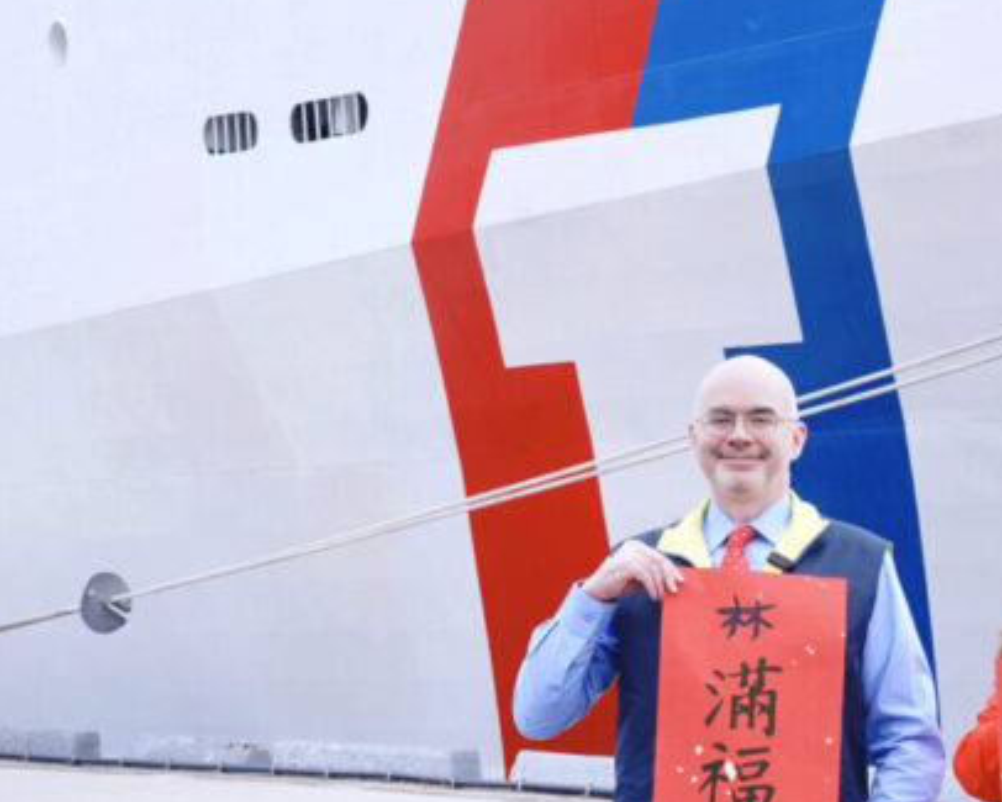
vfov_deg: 13.2
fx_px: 3441
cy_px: 650
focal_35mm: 116
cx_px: 1138
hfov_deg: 16.0
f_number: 13
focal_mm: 49
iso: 1600
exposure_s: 1/200
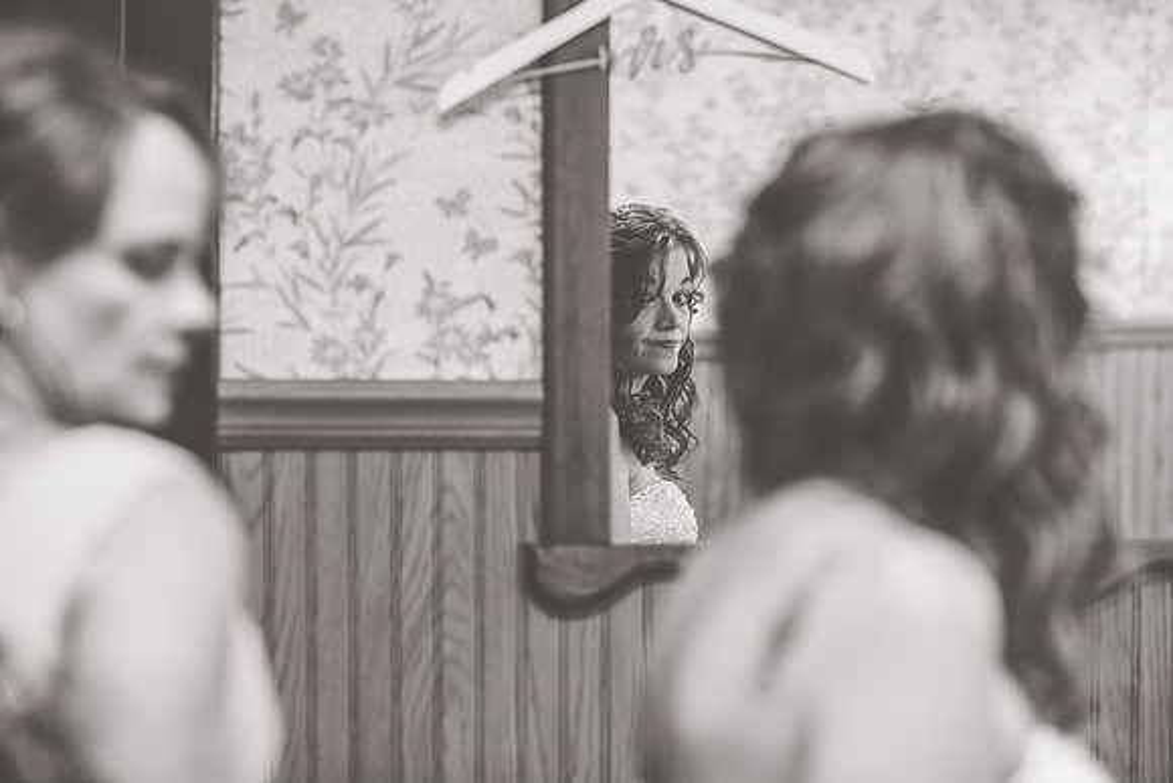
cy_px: 392
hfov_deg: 23.9
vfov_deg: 16.1
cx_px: 586
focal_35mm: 85
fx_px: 2770
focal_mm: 85
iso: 1000
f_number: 2.5
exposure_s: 1/125
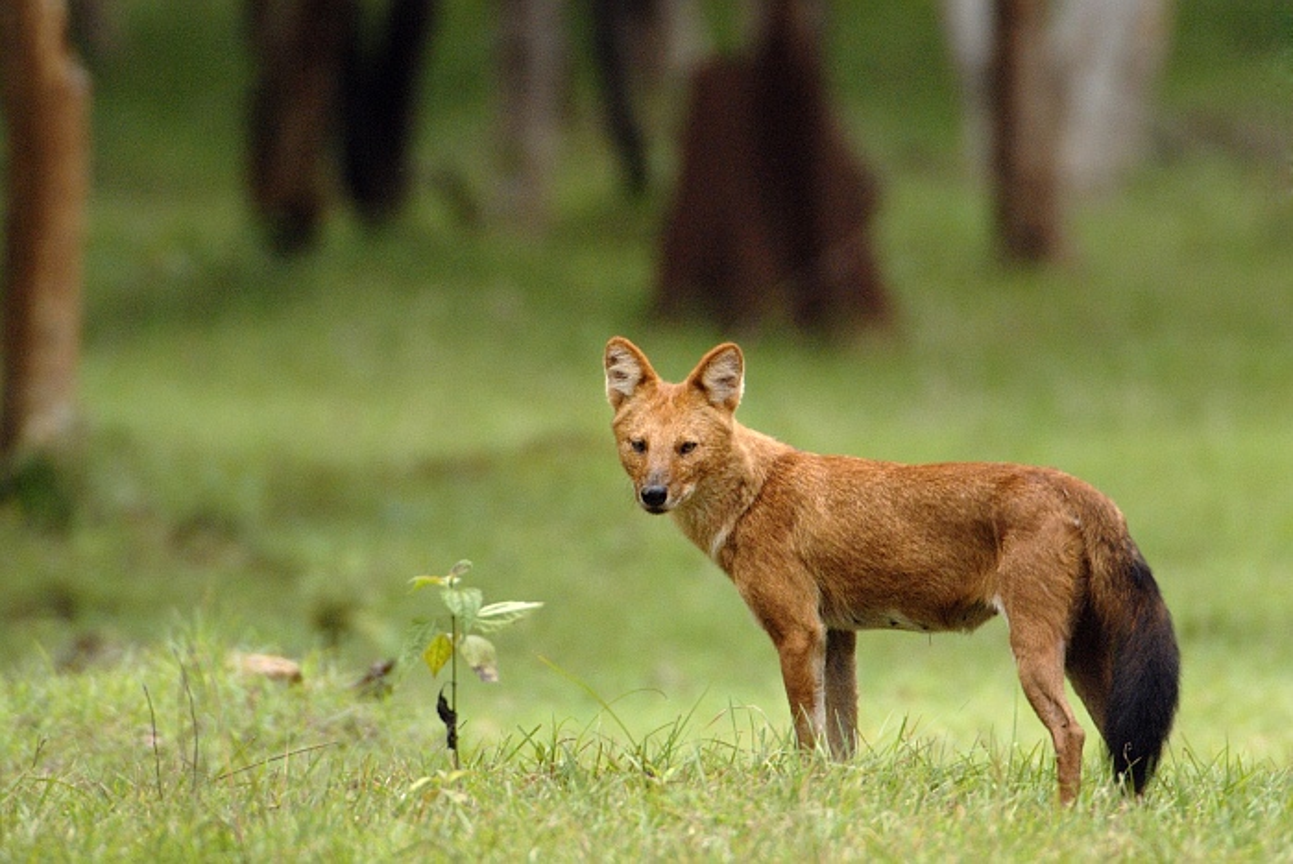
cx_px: 646
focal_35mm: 975
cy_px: 432
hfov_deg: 2.1
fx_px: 35047
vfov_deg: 1.4
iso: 400
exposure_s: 1/180
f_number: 6.7
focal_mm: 650
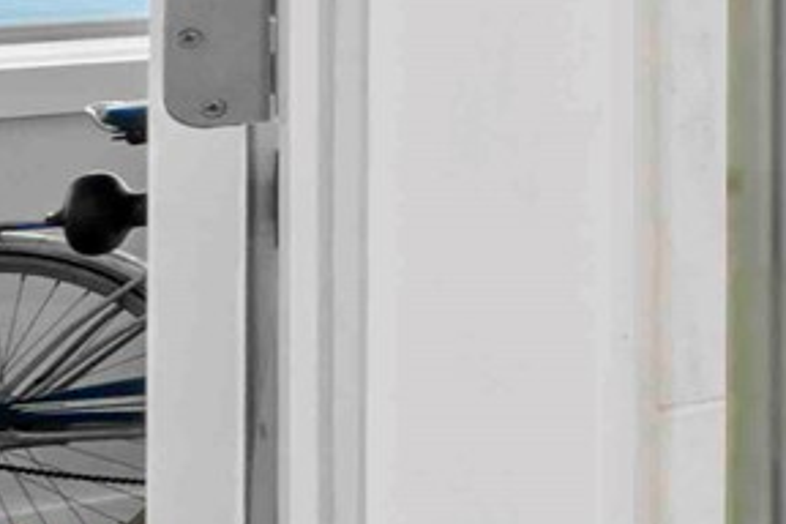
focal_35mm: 113
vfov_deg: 11.8
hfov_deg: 9.5
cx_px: 2762
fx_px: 2467
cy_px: -175
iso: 250
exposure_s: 3.2
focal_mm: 10
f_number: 11
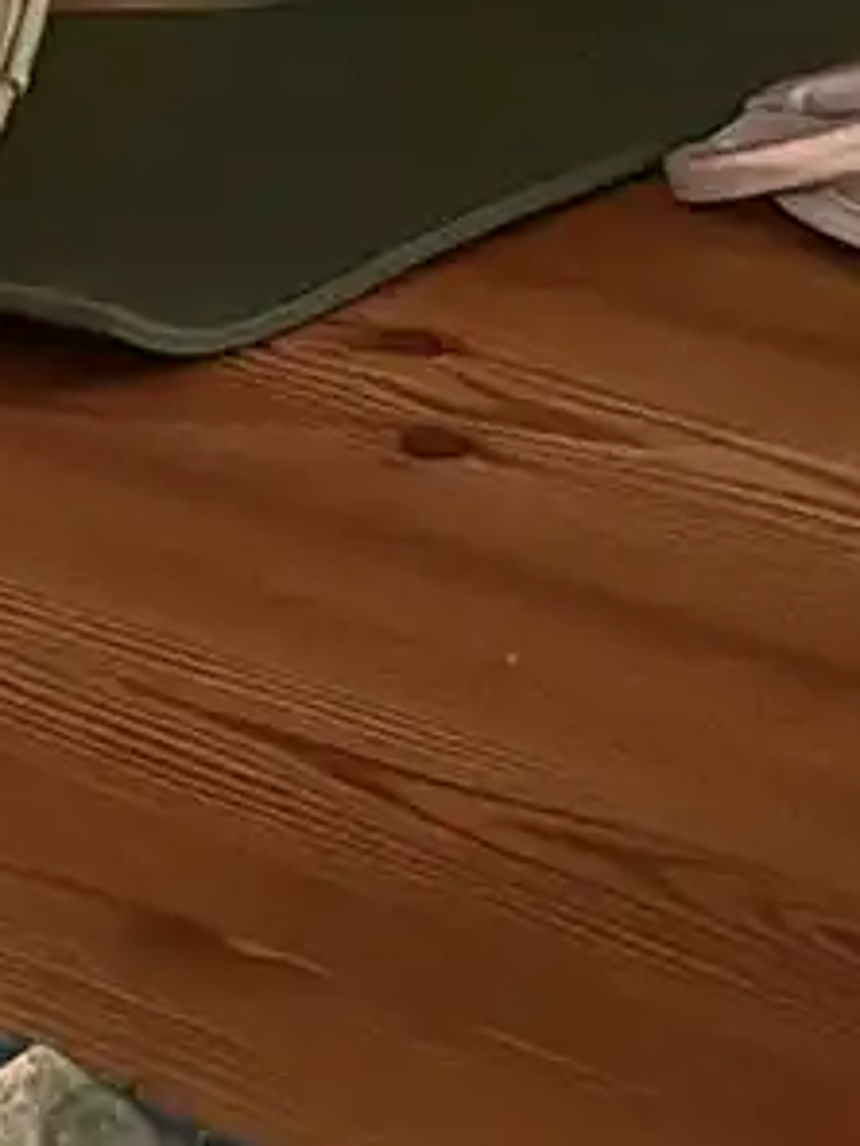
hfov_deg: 8.0
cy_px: -558
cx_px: -1643
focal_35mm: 162
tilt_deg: -9.2
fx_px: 5366
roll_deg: +2.6
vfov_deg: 11.7
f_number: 1.78
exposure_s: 1/15
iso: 2500
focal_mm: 6.76
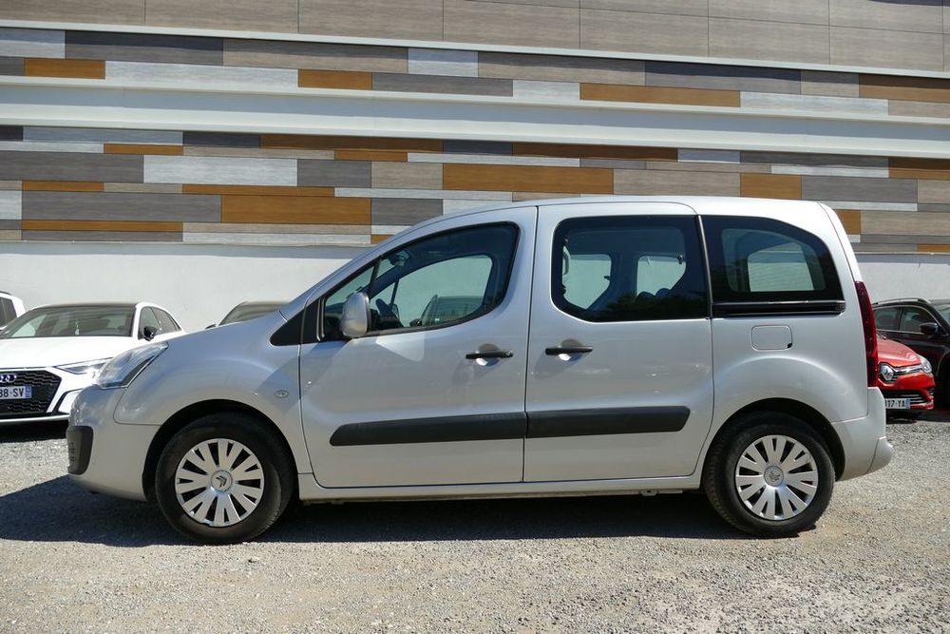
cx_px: 475
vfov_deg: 51.3
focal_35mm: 25
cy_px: 317
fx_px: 660
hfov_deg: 71.5
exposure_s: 1/2000
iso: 125
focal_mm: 9.12
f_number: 2.8
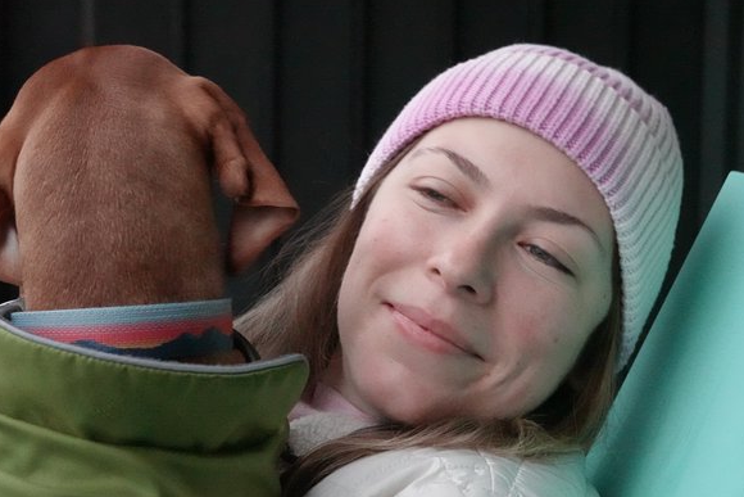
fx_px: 1778
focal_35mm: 86
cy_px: 258
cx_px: 341
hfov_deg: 23.6
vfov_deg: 15.9
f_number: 4
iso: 6400
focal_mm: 28.54
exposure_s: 1/100
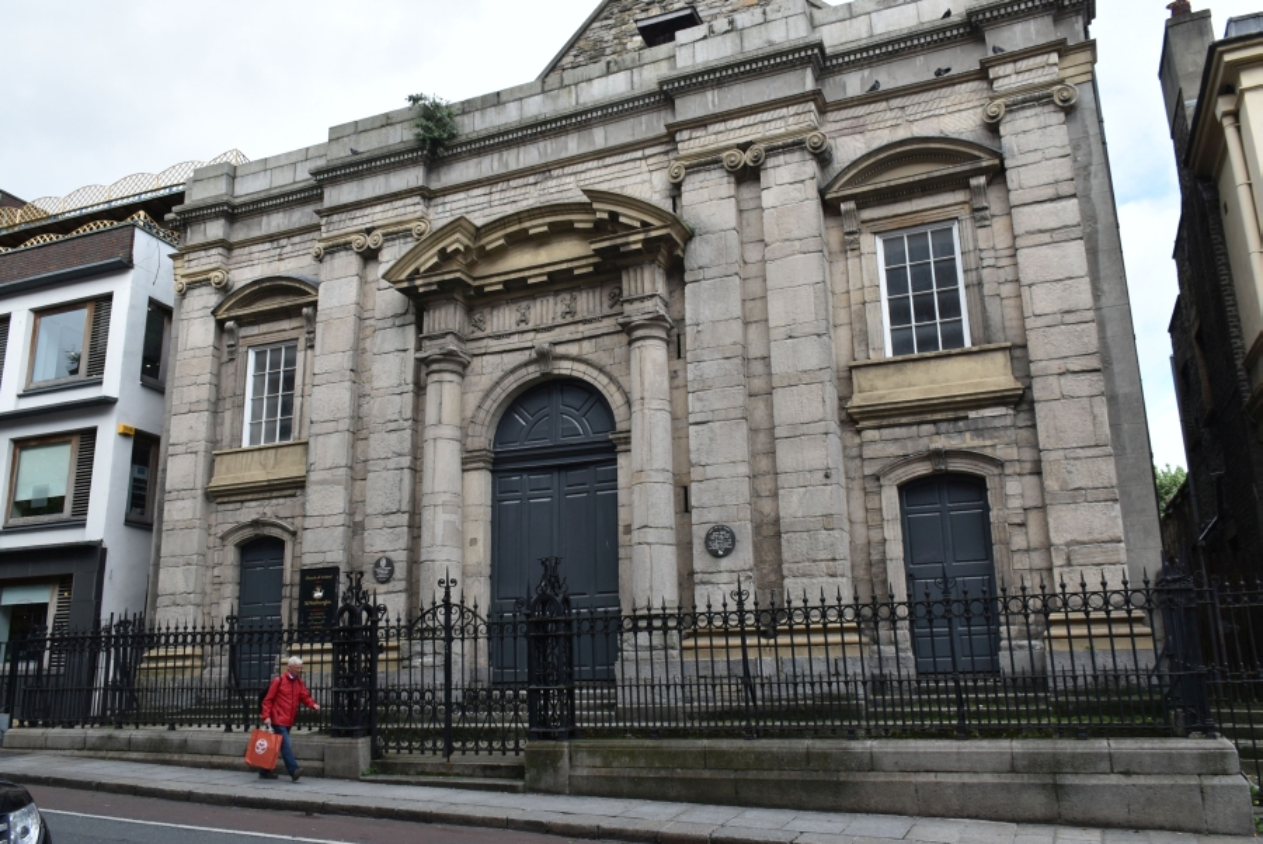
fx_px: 948
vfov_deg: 48.0
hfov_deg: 67.4
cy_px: 422
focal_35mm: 27
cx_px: 632
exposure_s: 1/250
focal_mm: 18
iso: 320
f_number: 8
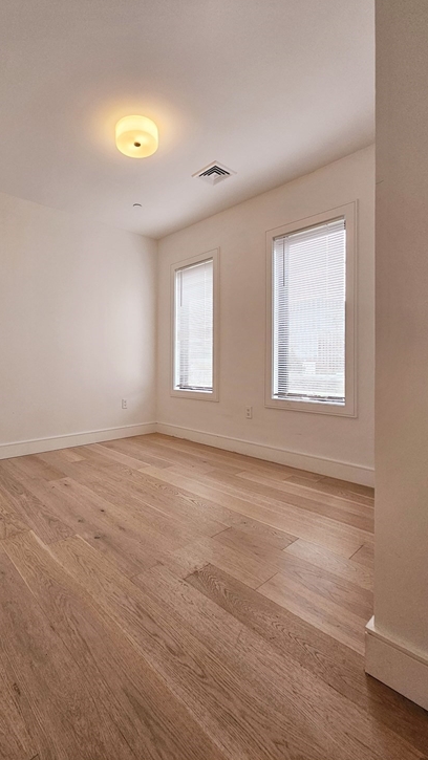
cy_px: 362
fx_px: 303
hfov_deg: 69.9
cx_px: 174
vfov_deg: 102.9
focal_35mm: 15
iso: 64
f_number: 2.2
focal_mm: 2.2
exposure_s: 1/60.2
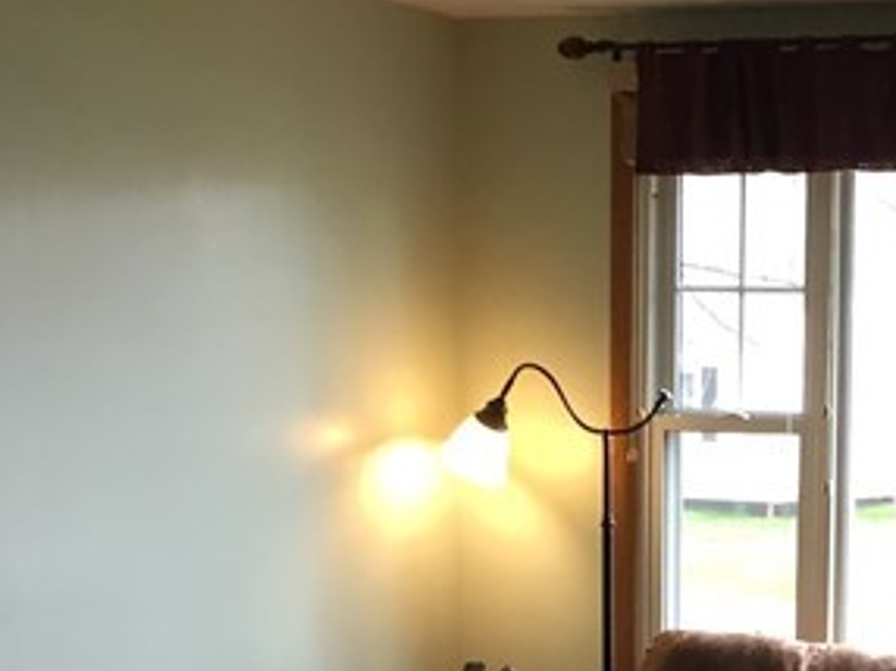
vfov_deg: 13.6
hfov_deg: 18.4
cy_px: 906
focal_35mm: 104
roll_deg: -1.3
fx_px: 2690
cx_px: 893
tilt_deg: -10.0
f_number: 2.2
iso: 40
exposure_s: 1/30
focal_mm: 4.15
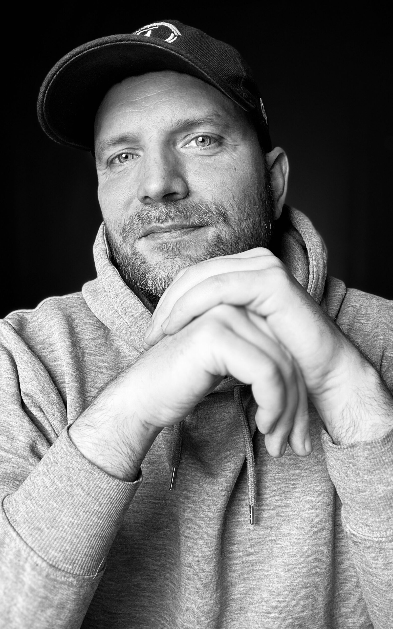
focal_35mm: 32
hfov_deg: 39.4
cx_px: 210
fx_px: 548
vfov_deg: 59.7
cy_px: 315
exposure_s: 1/50
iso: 40
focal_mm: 2.69
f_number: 1.9
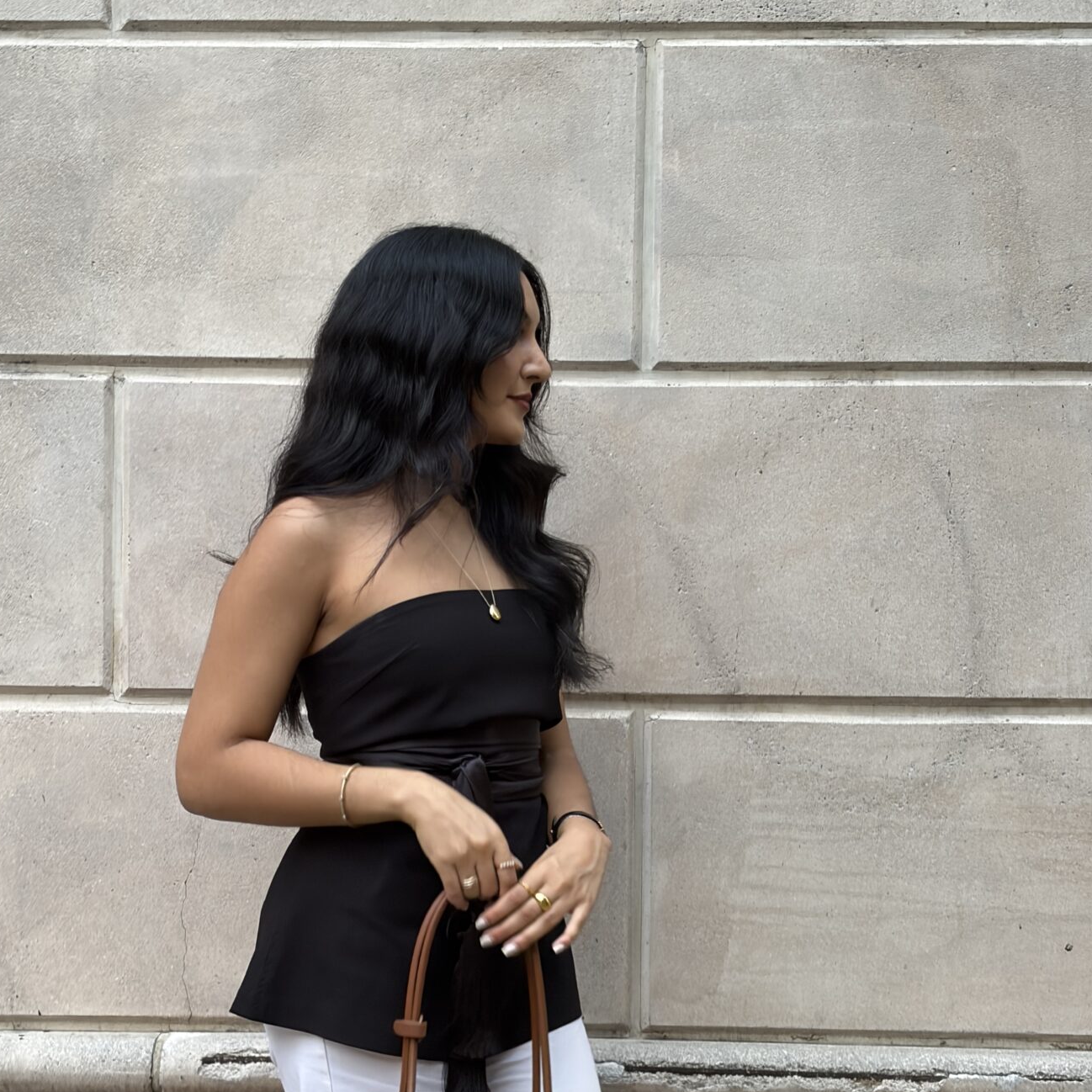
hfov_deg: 25.3
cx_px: 488
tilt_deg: -0.9
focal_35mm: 68
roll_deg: -0.6
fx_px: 2427
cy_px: 684
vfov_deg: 25.3
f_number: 1.6
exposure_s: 1/40
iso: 100
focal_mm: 5.96
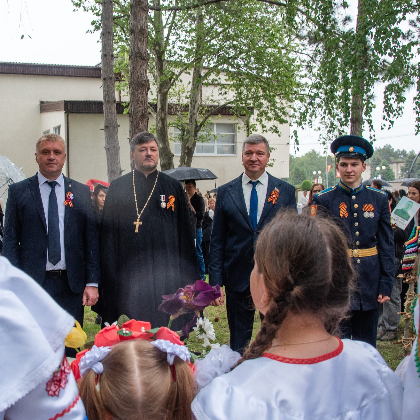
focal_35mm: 47
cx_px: 121
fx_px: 645
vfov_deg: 36.1
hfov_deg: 35.5
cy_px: 207
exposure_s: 1/160
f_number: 5.6
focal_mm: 24
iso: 500
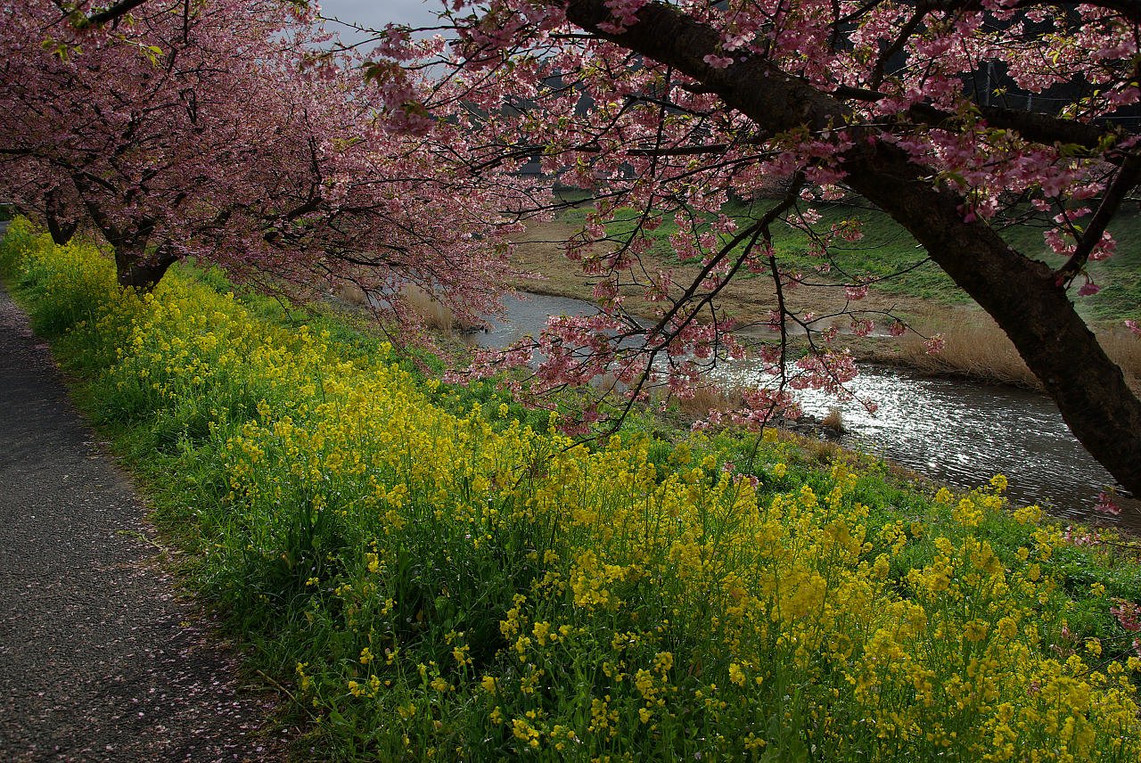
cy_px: 382
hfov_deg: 57.2
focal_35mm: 33
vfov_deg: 40.0
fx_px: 1047
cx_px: 570
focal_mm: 22
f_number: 6.3
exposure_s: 1/250
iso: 100
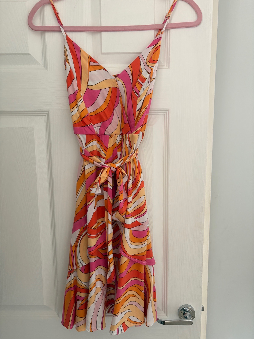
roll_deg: +0.5
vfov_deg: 67.3
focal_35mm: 26
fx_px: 254
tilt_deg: -6.5
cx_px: 127
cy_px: 170
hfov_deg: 53.1
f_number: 1.6
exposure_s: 1/60
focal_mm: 5.96
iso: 250
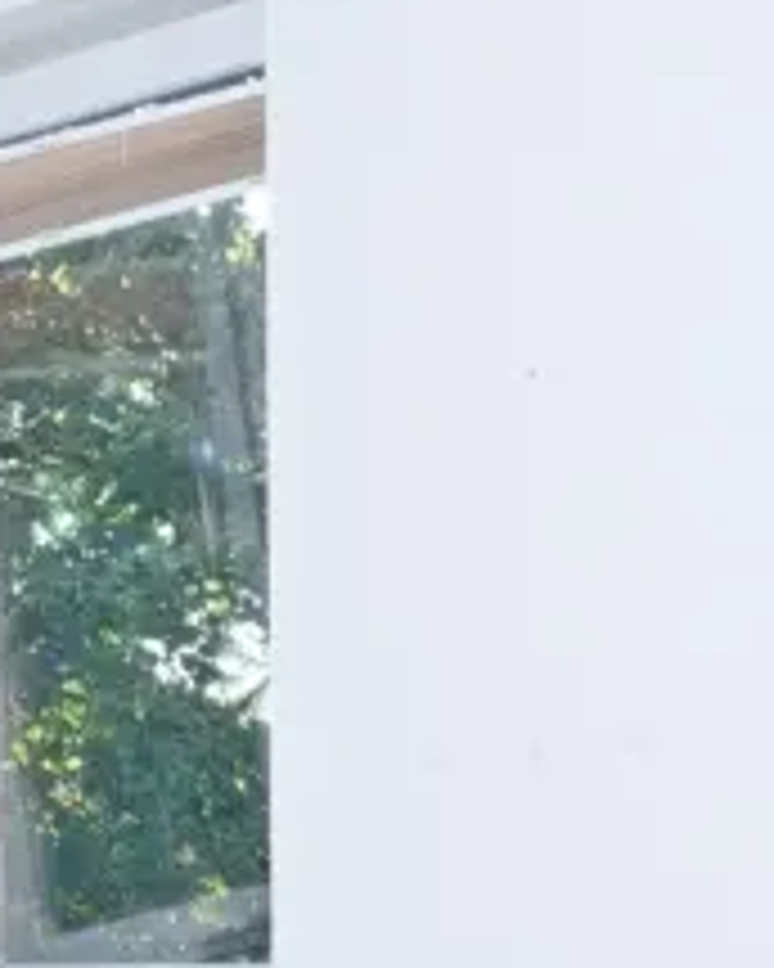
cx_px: -459
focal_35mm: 126
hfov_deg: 11.6
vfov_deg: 14.7
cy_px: 1229
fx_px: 3608
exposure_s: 1/125
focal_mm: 8.82
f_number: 8
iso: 400
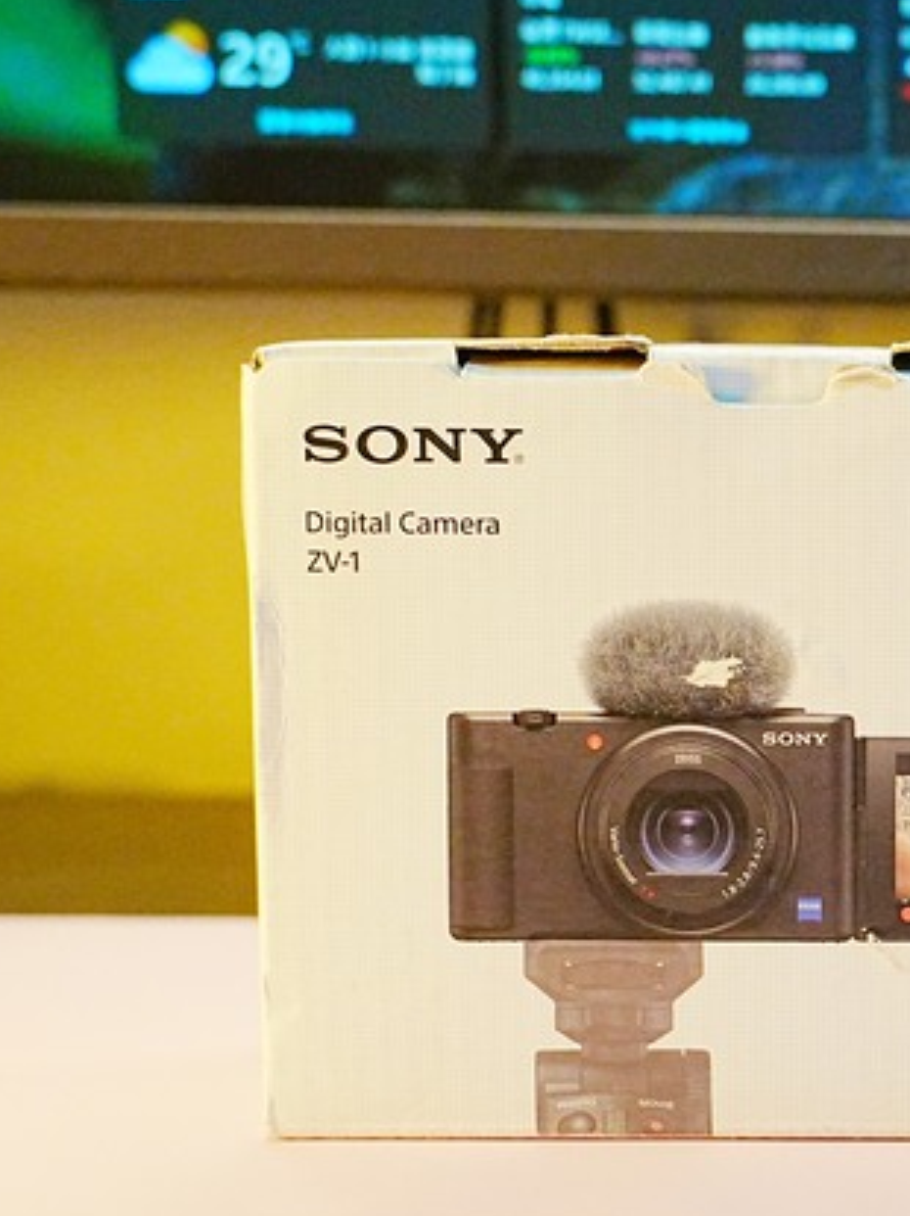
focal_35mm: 87
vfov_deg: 22.5
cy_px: 752
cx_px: 1051
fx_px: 3053
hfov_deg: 16.4
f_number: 4.5
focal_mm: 32
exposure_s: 1/125
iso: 4000
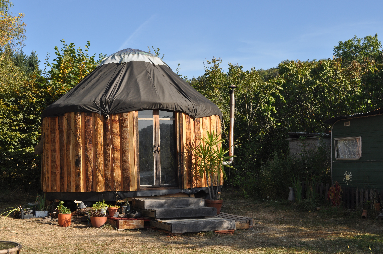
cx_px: 192
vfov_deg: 28.0
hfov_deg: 41.2
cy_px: 127
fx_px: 510
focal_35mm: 48
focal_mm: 32
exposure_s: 1/200
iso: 200
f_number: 9
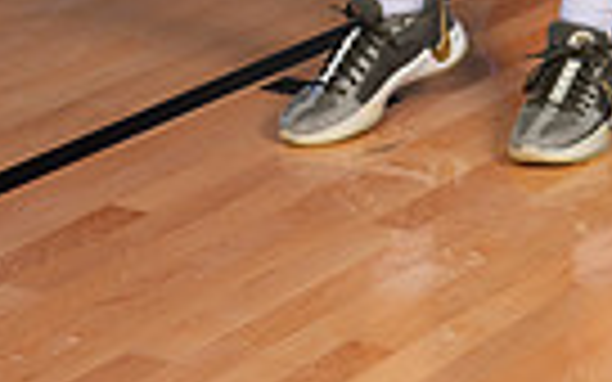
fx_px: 2936
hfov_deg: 11.8
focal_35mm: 176
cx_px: 554
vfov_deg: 7.0
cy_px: -539
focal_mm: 52
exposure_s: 1/320
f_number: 7.1
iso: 500
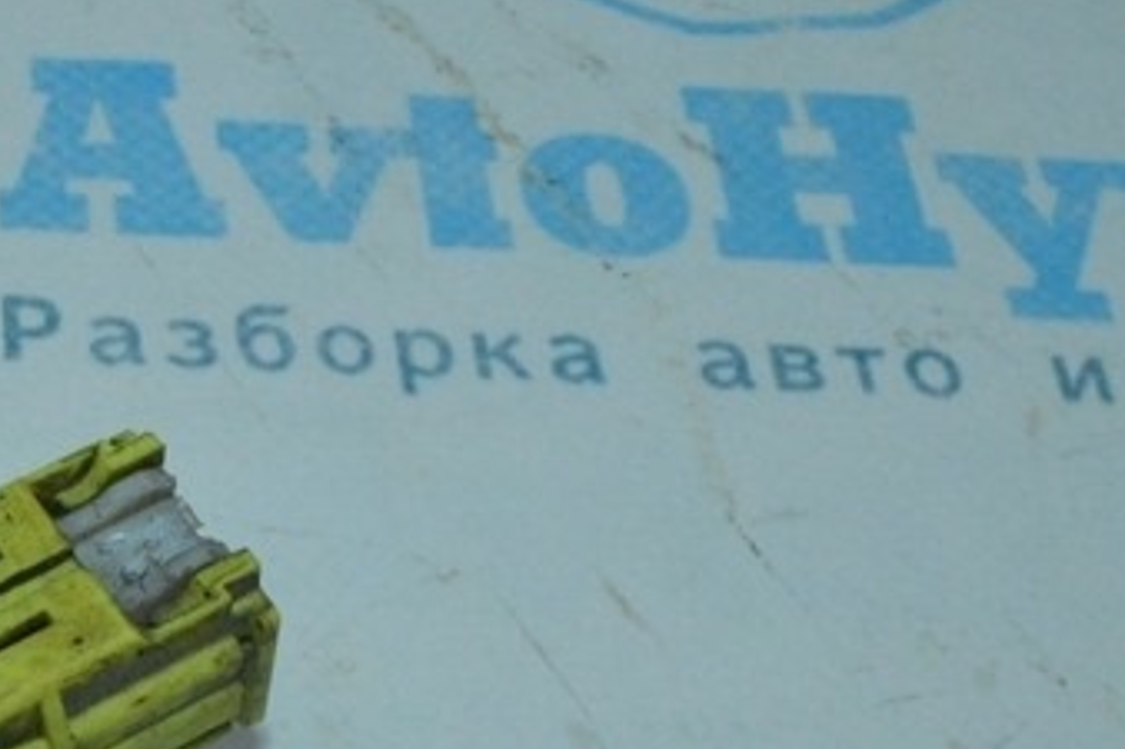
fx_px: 2983
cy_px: 954
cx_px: -176
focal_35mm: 96
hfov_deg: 20.2
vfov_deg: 13.8
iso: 2500
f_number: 16
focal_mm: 21
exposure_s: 1/200
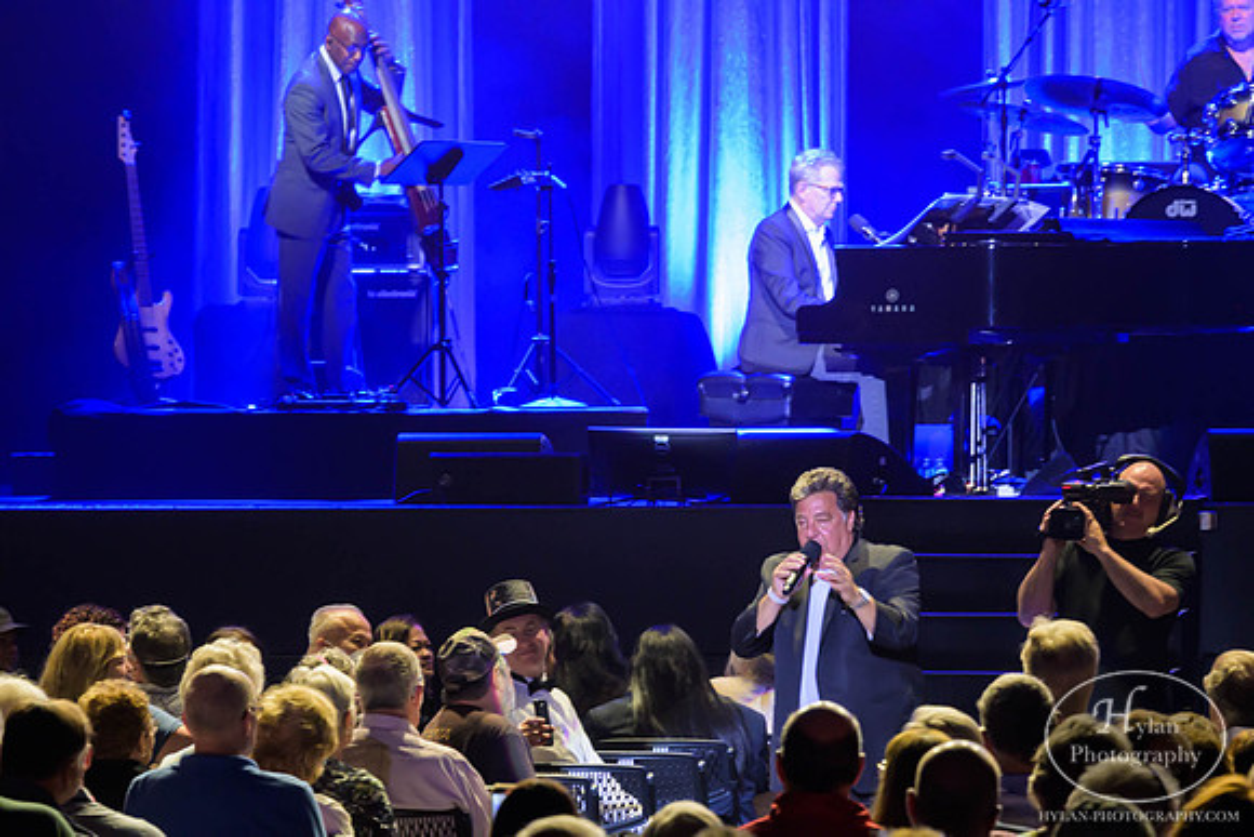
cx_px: 627
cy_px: 418
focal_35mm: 300
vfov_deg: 4.6
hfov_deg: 6.9
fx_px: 10452
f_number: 11
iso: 4000
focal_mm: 300
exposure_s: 1/20
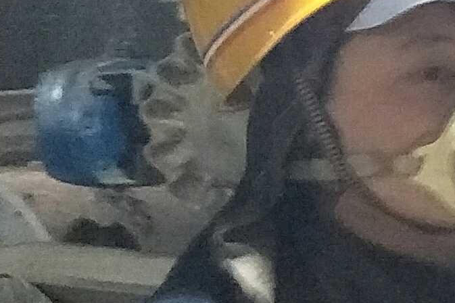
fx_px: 2160
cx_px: 1390
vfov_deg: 8.0
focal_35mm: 171
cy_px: 147
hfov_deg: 9.4
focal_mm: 4.1
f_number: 1.7
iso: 391
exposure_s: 1/17
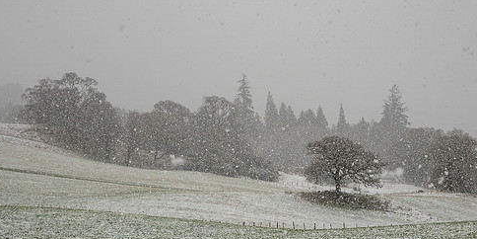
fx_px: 1048
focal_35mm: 85
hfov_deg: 25.6
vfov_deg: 13.0
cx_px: 274
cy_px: 110
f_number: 5.6
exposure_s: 1/250
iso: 200
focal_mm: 29
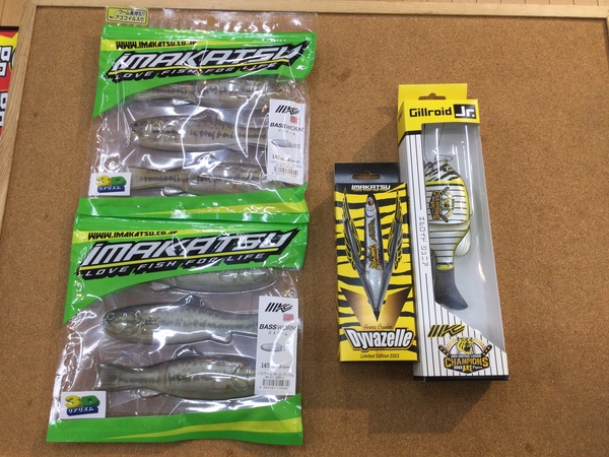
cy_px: 228
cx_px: 304
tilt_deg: -76.4
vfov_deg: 45.4
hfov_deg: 58.4
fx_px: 545
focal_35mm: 31
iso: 32
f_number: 2.4
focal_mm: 3.3
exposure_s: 1/60
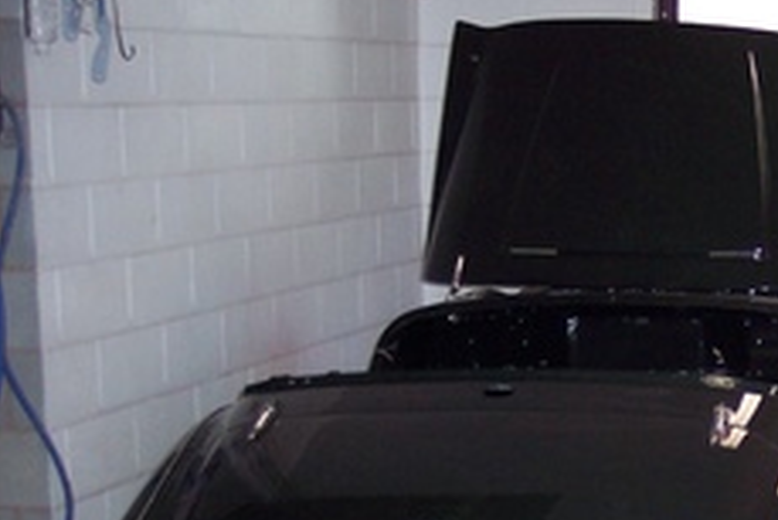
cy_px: 523
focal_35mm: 101
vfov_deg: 13.4
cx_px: 965
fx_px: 2184
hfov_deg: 18.9
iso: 140
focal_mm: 8
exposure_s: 1/60
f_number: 2.8
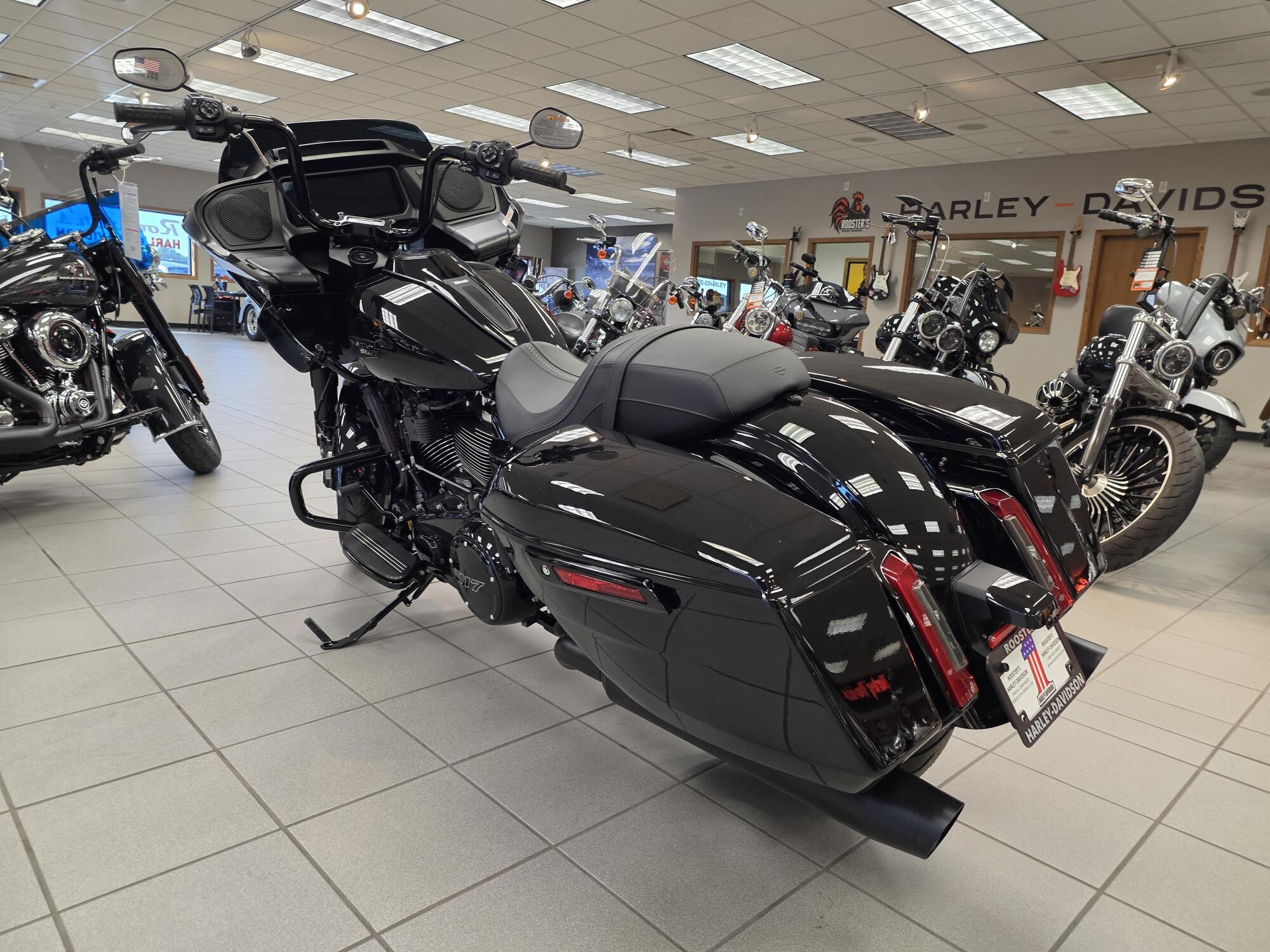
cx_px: 635
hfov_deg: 73.9
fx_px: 844
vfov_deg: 58.9
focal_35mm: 23
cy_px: 476
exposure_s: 1/120
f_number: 1.7
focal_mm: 6.25
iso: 250
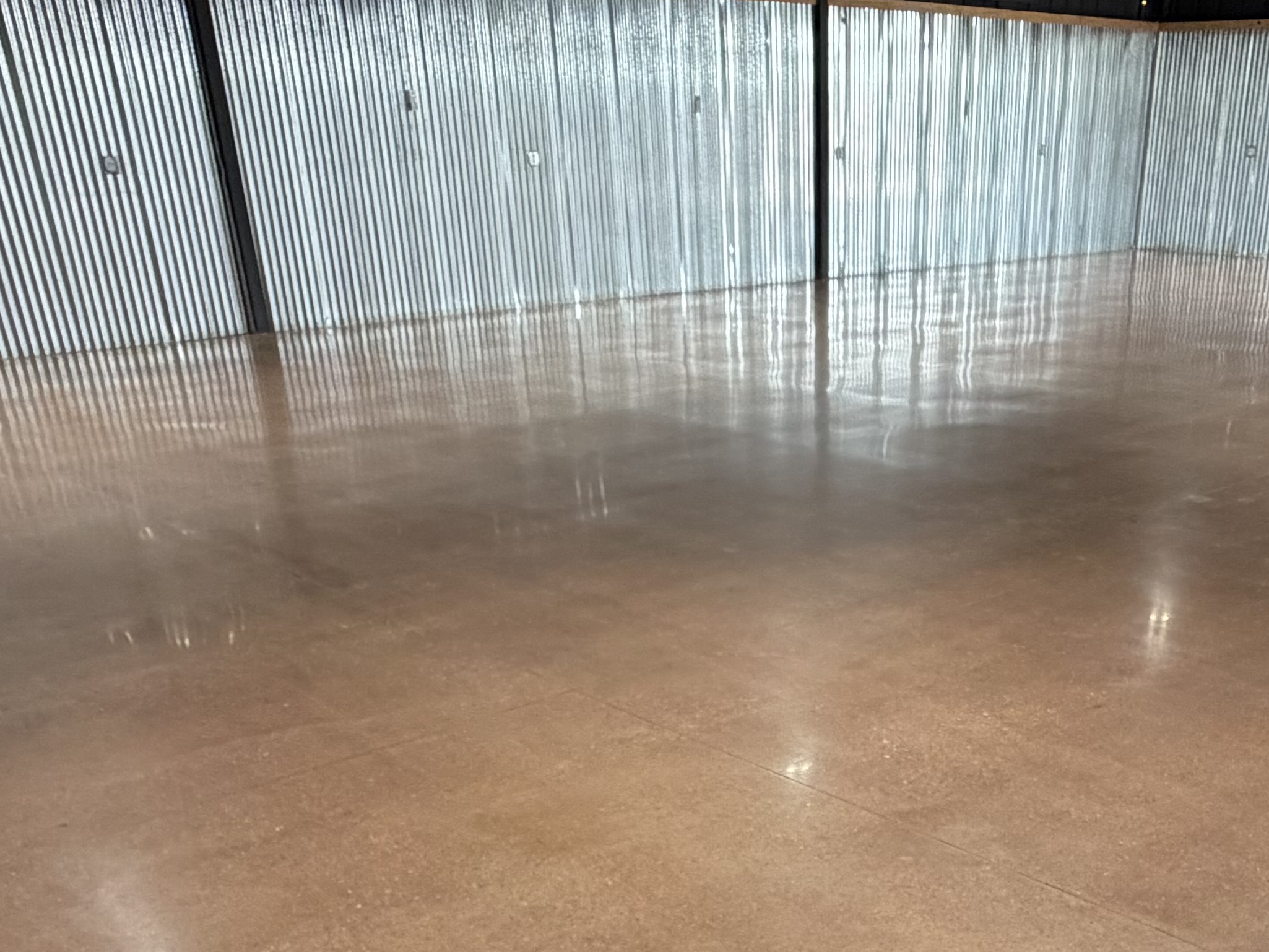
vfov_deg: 33.6
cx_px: 873
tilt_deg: -29.2
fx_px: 1430
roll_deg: -0.2
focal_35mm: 39
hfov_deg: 46.9
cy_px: 953
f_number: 2.2
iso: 320
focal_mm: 2.22
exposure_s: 1/120
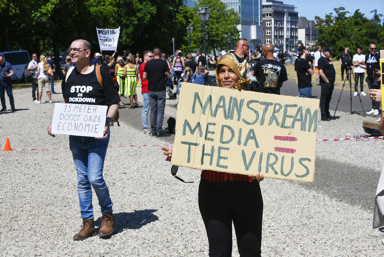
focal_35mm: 70
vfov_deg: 19.5
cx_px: 192
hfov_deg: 28.8
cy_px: 128
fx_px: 747
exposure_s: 1/2500
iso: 1000
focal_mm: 70
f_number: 13
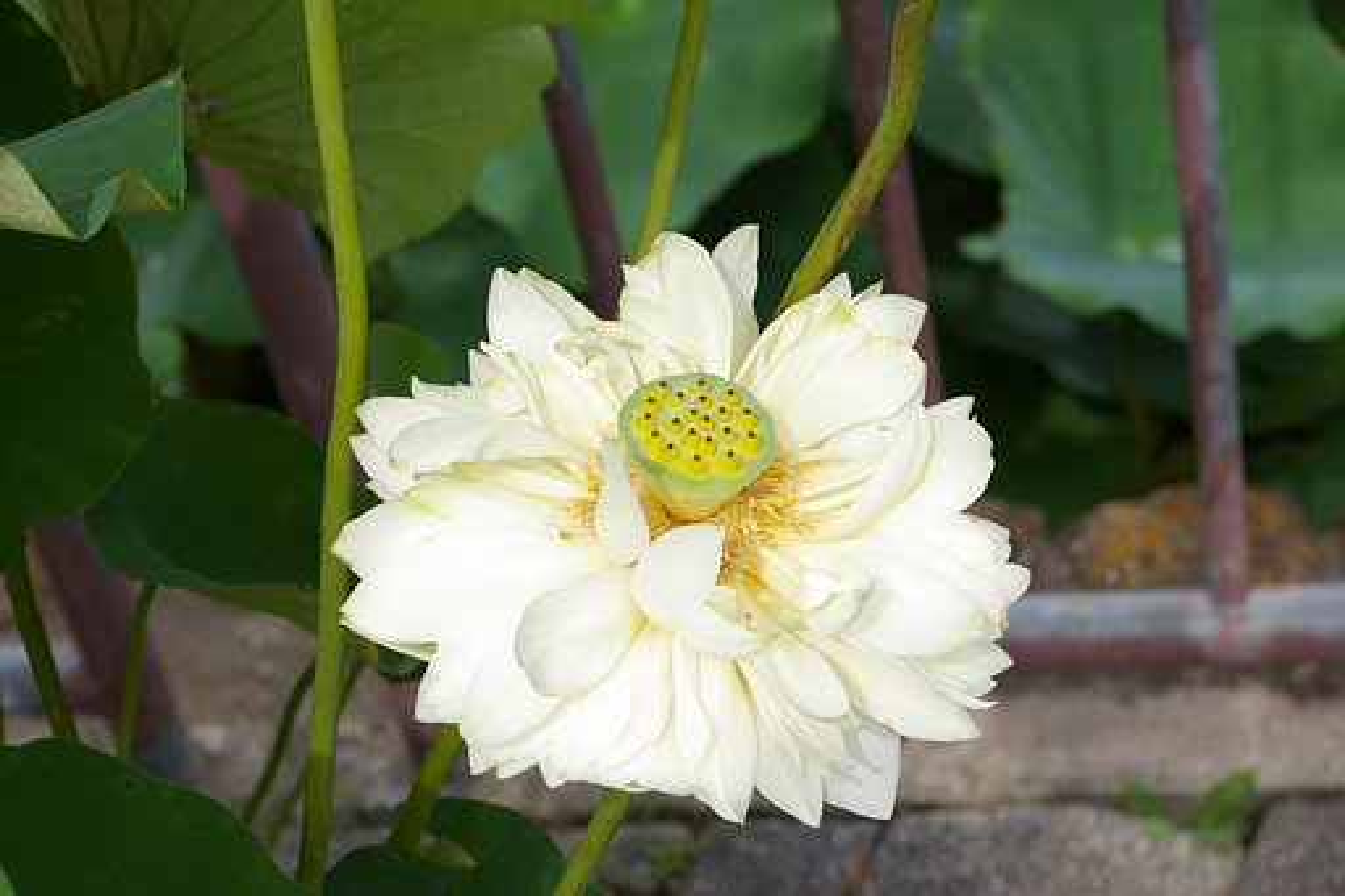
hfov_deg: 24.6
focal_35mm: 82
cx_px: 672
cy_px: 448
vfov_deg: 16.5
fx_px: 3081
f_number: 9.5
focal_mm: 55
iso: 200
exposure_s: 1/250
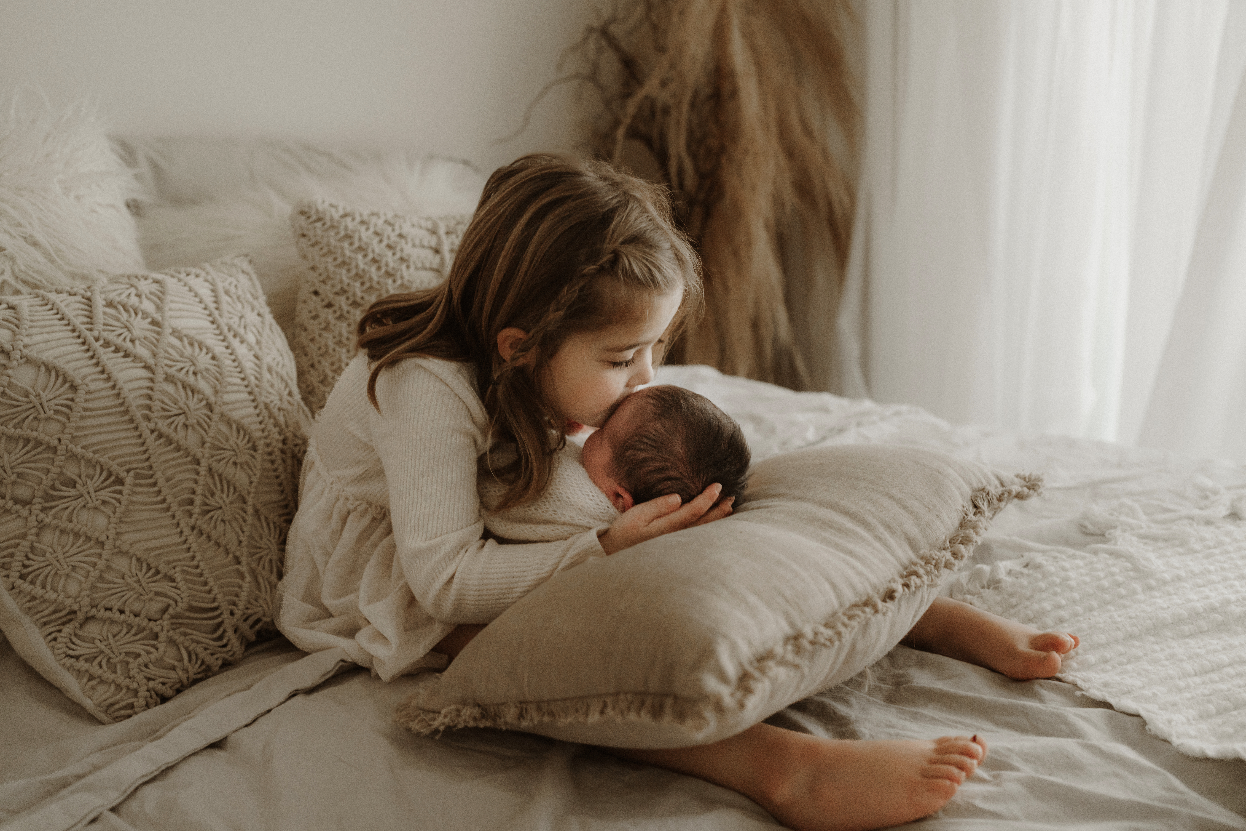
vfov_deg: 37.9
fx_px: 1211
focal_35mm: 35
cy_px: 416
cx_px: 623
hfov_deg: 54.4
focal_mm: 35
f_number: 2.8
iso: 1600
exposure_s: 1/200
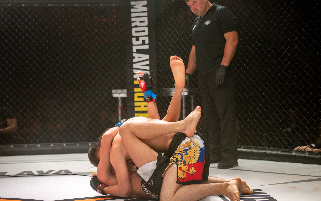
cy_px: 102
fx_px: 647
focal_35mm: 74
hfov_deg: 27.8
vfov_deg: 17.6
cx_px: 160
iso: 450
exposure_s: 1/320
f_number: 4
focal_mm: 70
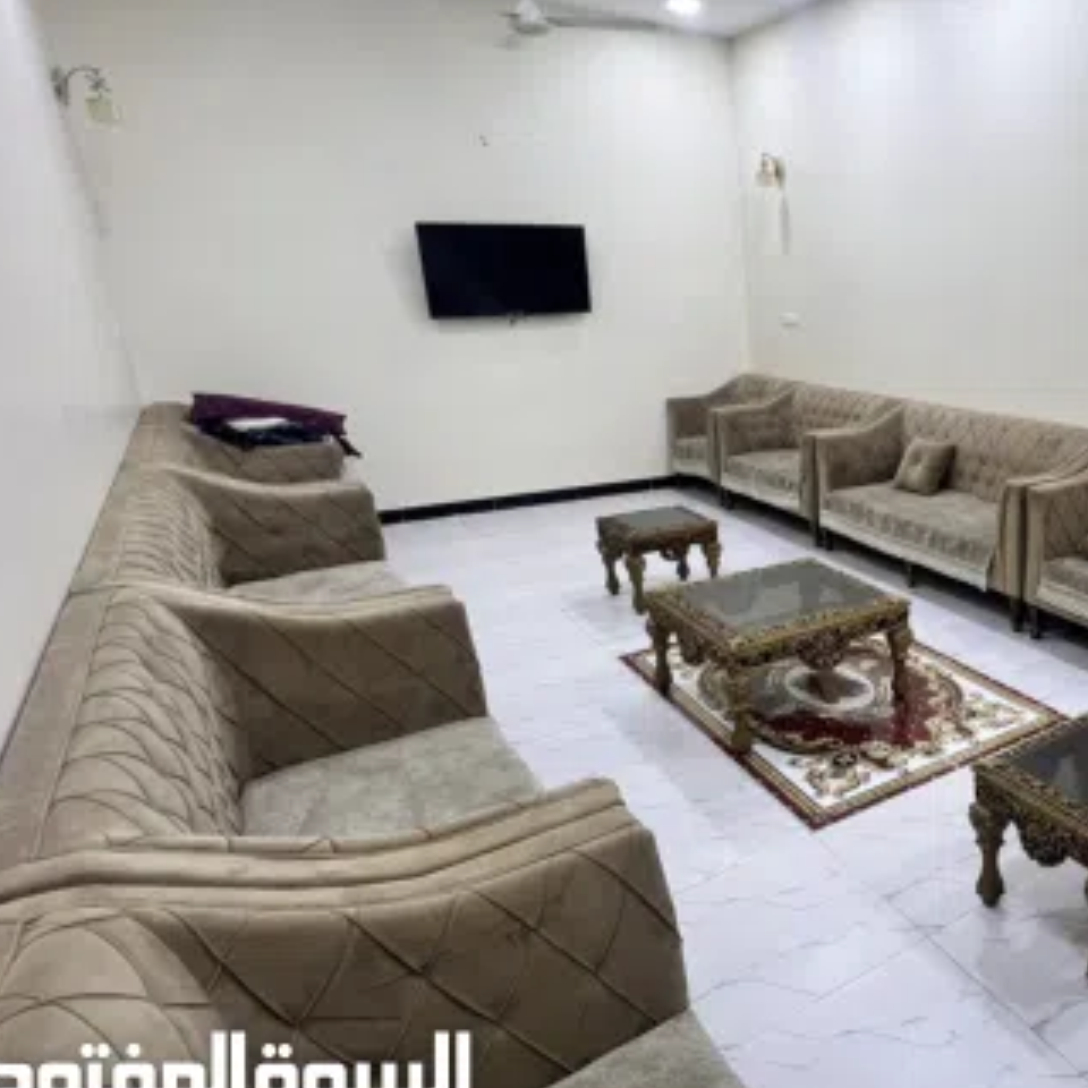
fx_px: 818
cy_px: 541
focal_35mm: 23
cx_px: 983
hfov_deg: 57.6
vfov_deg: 67.3
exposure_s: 1/101
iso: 160
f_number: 1.8
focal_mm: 1.57
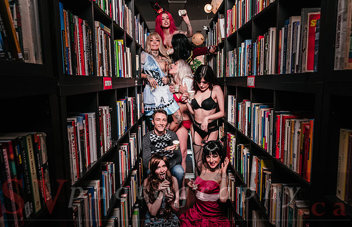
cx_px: 176
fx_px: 235
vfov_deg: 51.7
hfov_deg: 73.8
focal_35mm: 24
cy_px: 110
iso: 64
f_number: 6.3
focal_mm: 24
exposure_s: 1/60
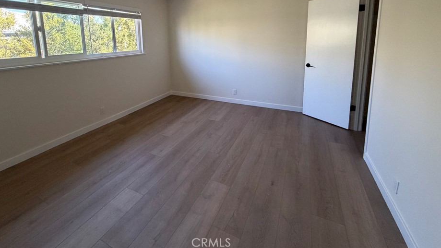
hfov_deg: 95.7
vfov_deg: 60.8
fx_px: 199
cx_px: 203
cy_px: 65
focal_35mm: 17
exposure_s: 1/120
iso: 250
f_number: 2.2
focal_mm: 2.22
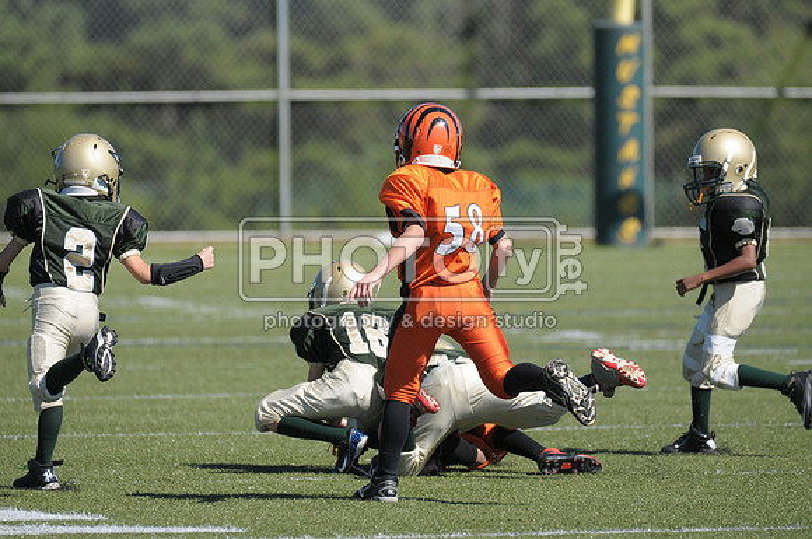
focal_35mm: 450
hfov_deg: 4.6
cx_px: 406
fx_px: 10136
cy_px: 270
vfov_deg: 3.0
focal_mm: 300
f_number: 4
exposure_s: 1/4000
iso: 640
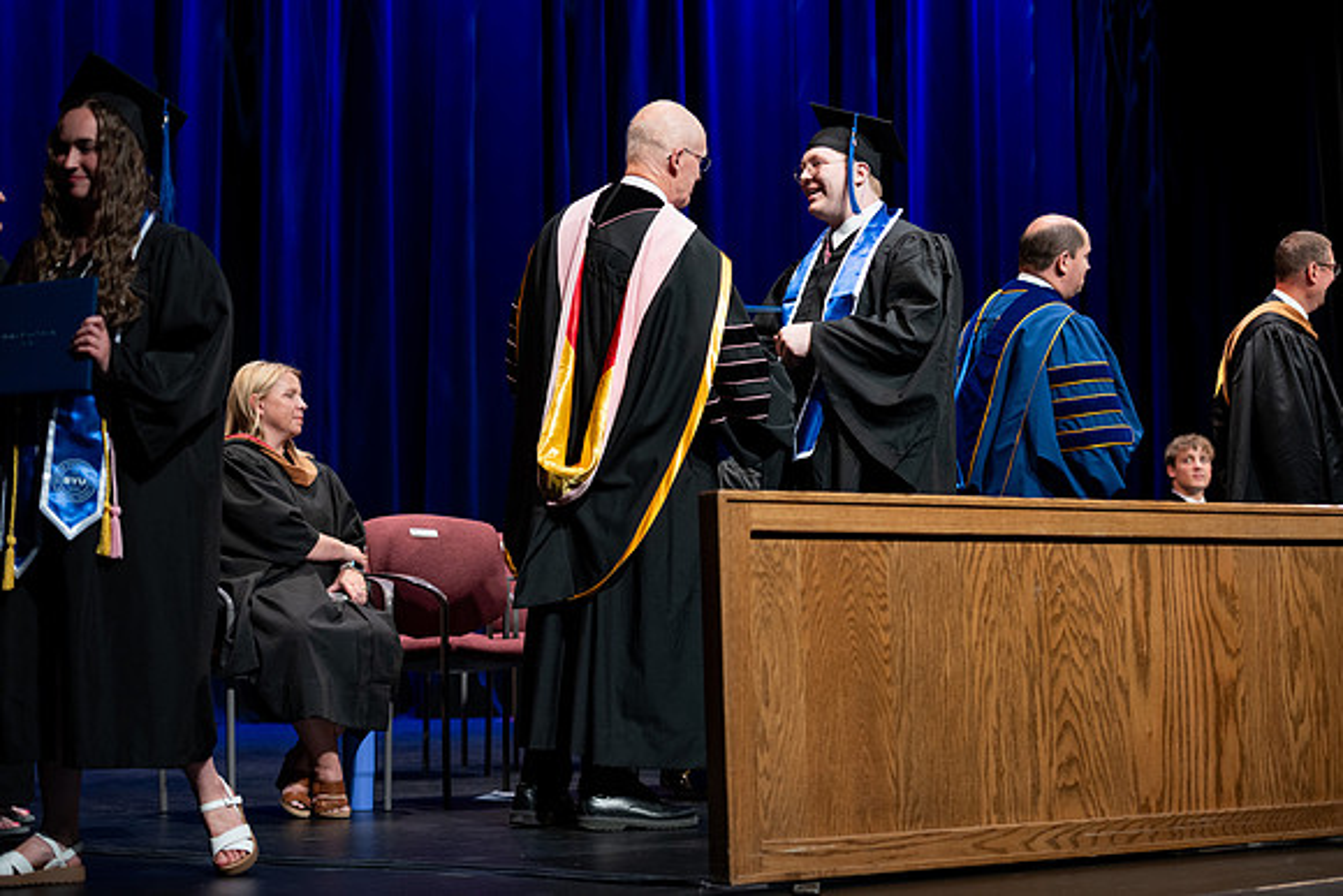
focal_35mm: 70
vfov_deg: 19.5
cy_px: 448
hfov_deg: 28.8
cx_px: 672
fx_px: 2612
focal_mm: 70
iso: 500
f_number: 2.8
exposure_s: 1/250
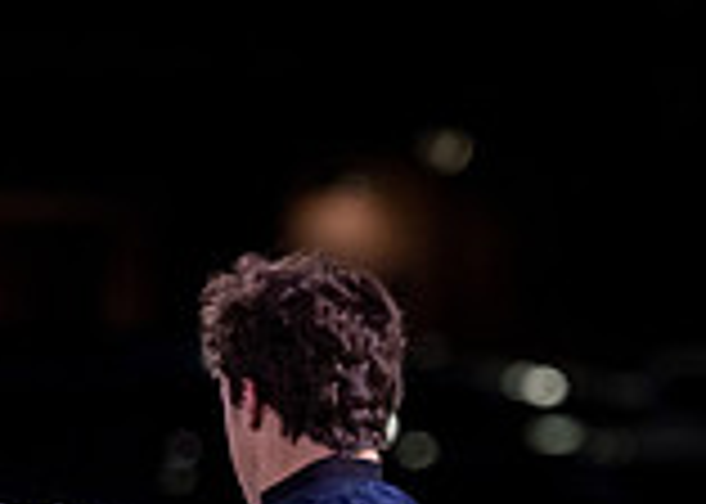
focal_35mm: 651
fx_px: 13048
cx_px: 253
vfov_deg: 2.2
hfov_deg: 3.1
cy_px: 795
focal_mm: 139
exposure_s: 1/1000
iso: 2500
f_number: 2.8
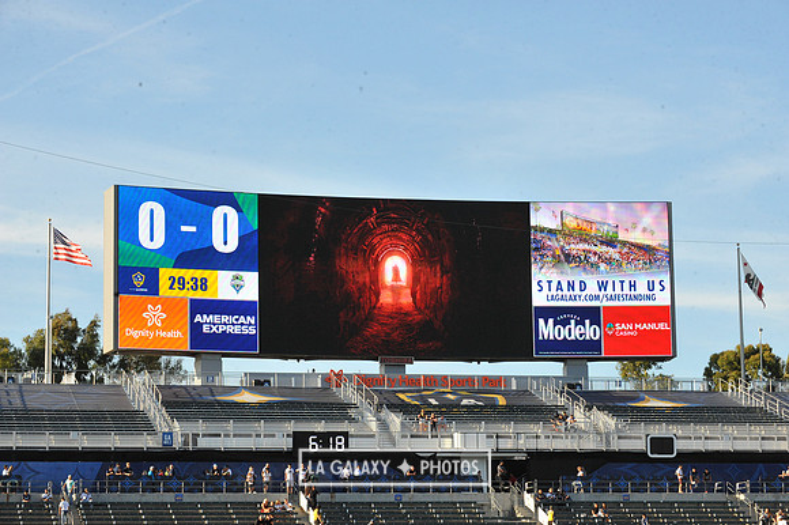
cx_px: 394
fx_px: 2300
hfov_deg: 19.5
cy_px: 262
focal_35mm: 105
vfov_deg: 13.0
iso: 1600
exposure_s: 1/800
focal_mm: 105
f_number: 14
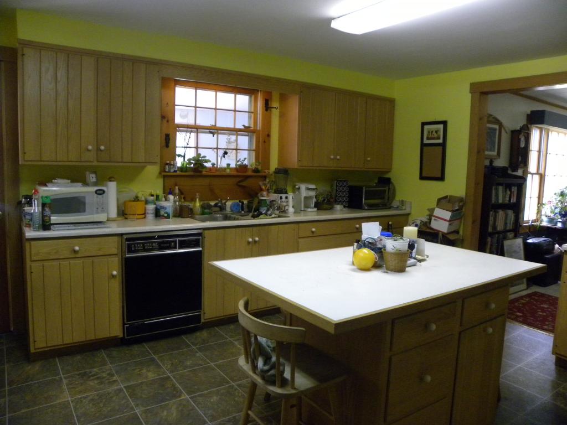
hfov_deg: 67.3
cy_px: 212
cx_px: 284
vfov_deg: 53.1
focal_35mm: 26
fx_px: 426
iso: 400
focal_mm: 4.6
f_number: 2.8
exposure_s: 1/88.8
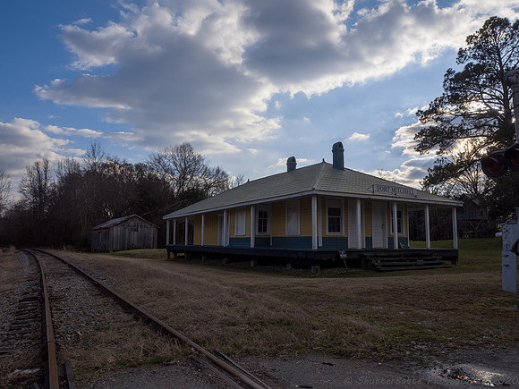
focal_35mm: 24
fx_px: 360
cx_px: 260
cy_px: 194
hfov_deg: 71.6
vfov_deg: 56.8
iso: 200
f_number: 9
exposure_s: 1/500
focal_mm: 12
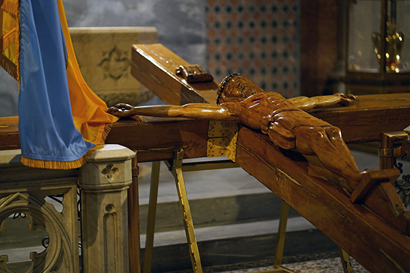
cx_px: 205
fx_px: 968
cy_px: 136
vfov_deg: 16.1
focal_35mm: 85
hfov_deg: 23.9
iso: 800
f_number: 1.8
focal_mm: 85
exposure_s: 1/200
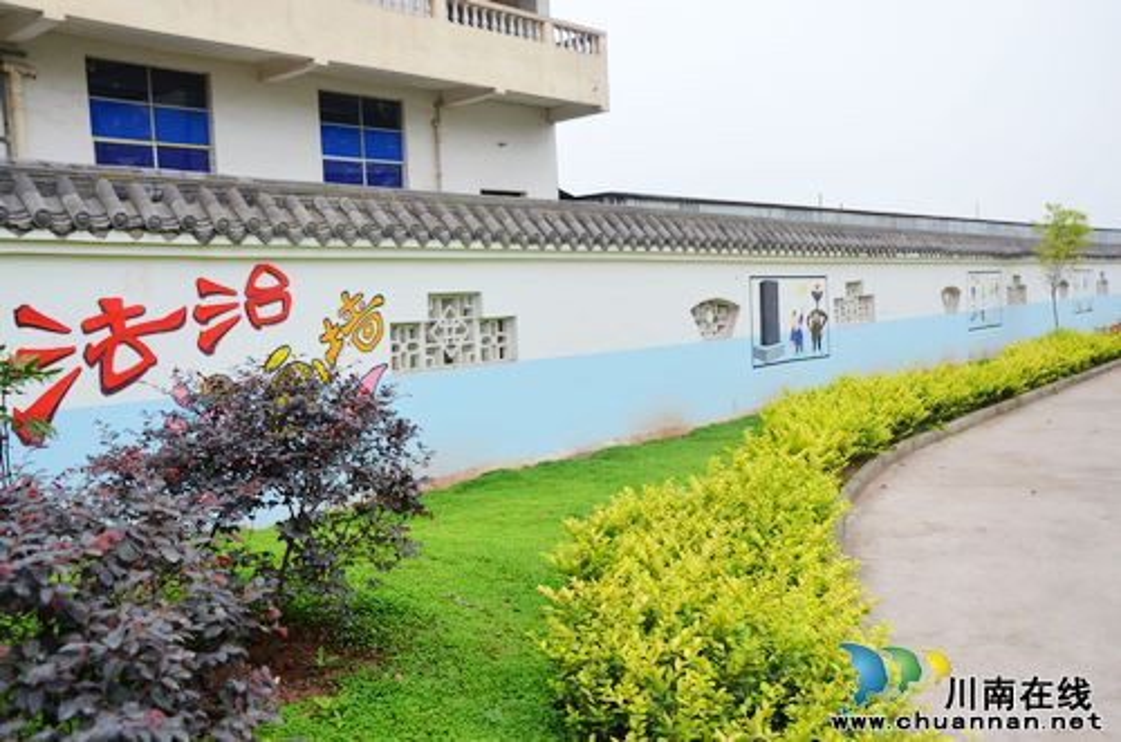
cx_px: 560
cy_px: 371
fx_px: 1025
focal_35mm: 33
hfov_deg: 57.3
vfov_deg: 39.8
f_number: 5.6
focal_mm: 22
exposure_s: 1/125
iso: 360
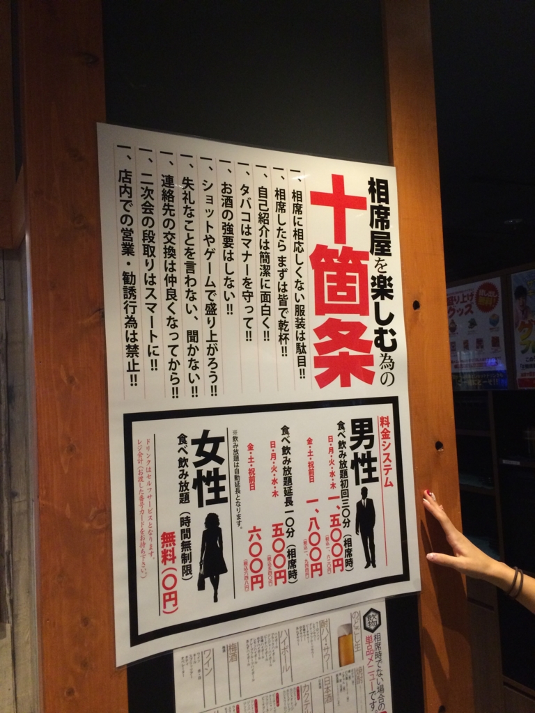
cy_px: 356
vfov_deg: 61.7
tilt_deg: +1.5
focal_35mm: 29
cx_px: 268
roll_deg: +3.1
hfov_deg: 48.2
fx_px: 598
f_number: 2.2
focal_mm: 4.15
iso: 200
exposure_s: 1/30
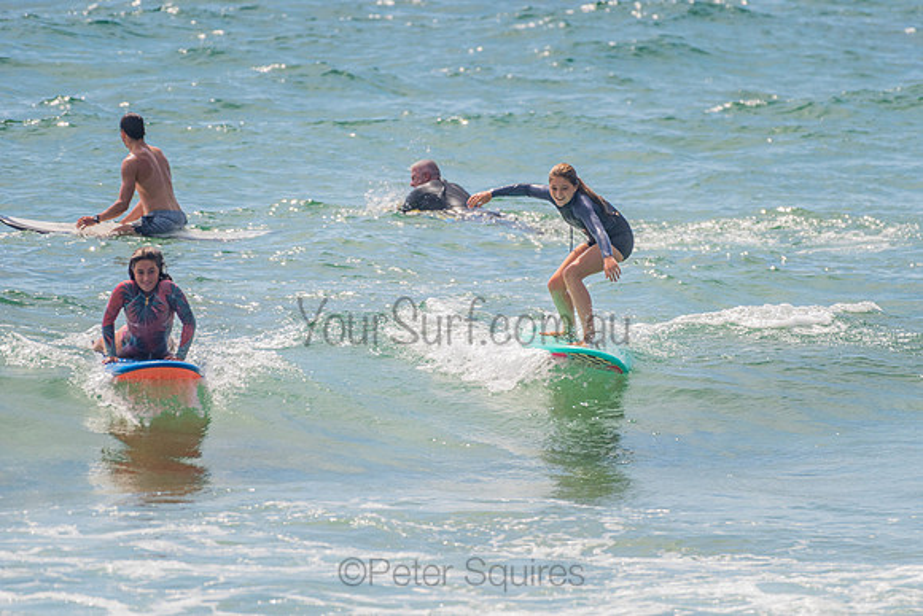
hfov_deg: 3.4
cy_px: 296
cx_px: 566
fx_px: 15729
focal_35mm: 613
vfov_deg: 2.2
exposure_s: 1/640
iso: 250
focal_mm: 500
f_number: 5.6
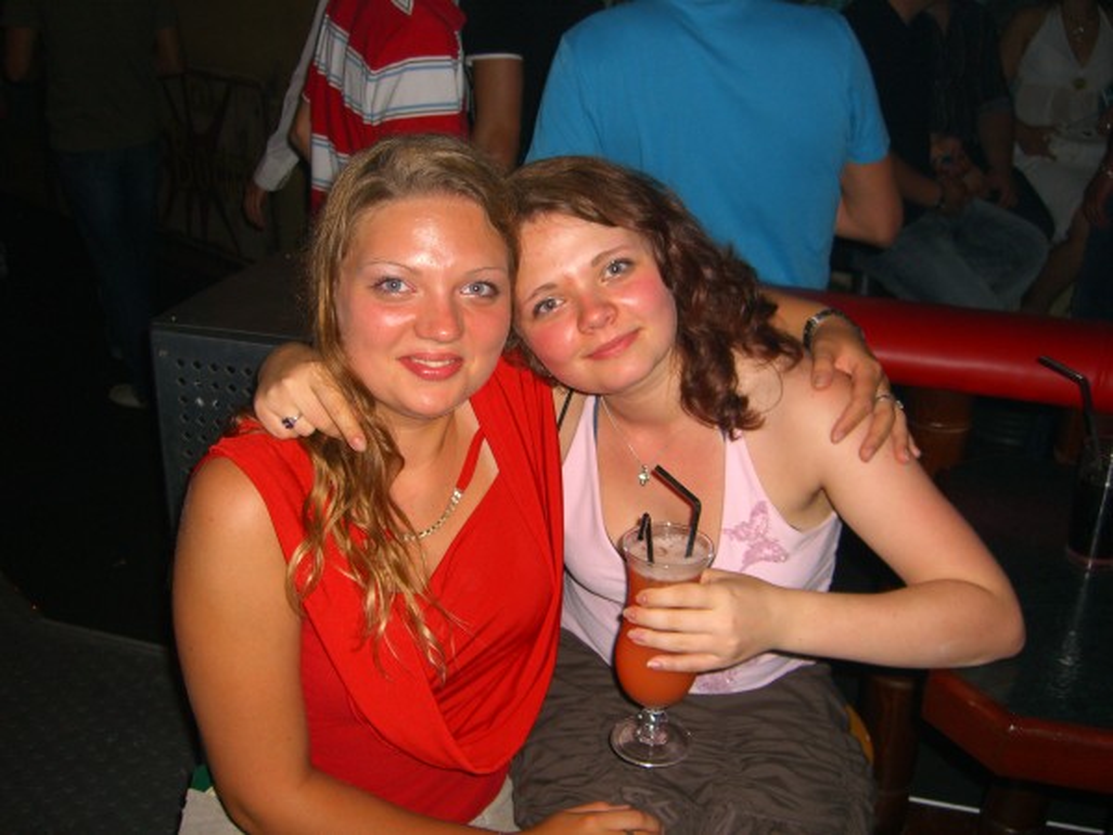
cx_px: 556
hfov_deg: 49.0
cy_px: 418
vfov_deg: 37.7
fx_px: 1222
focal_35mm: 38
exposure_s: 1/60
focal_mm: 7.9
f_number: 2.8
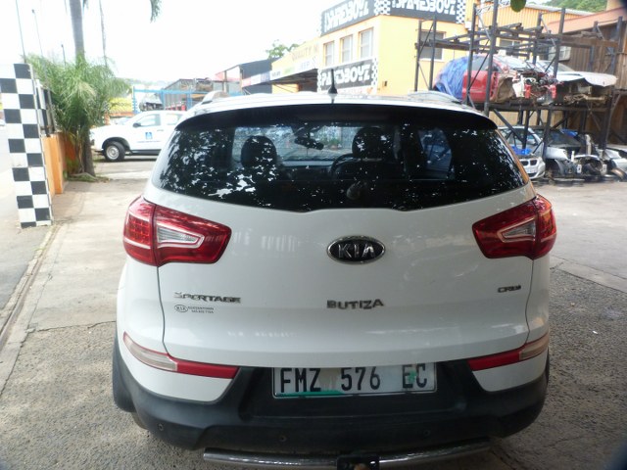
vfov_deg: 54.9
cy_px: 235
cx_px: 314
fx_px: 453
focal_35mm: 25
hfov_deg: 69.4
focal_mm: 4.5
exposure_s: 1/500
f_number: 2.8
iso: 200
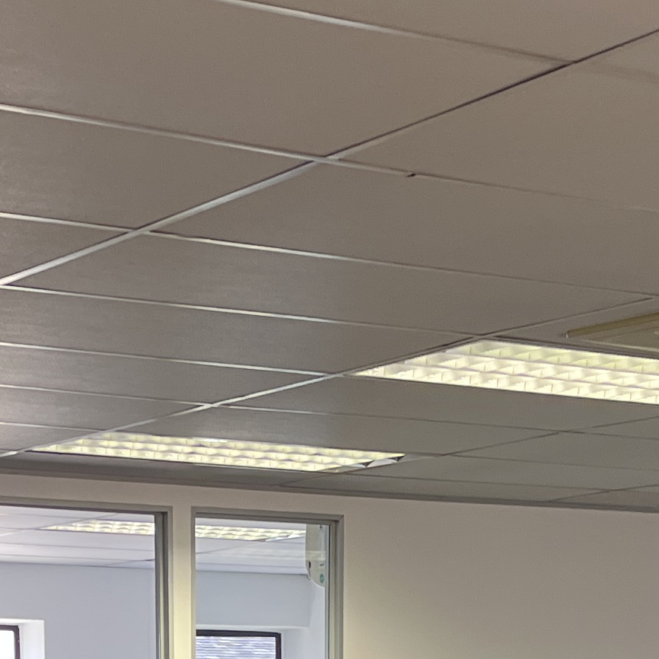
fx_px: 2305
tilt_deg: -10.0
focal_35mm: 107
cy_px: 1114
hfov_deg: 16.3
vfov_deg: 14.6
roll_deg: +0.0
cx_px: 258
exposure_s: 1/100
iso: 100
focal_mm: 5.1
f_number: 1.6
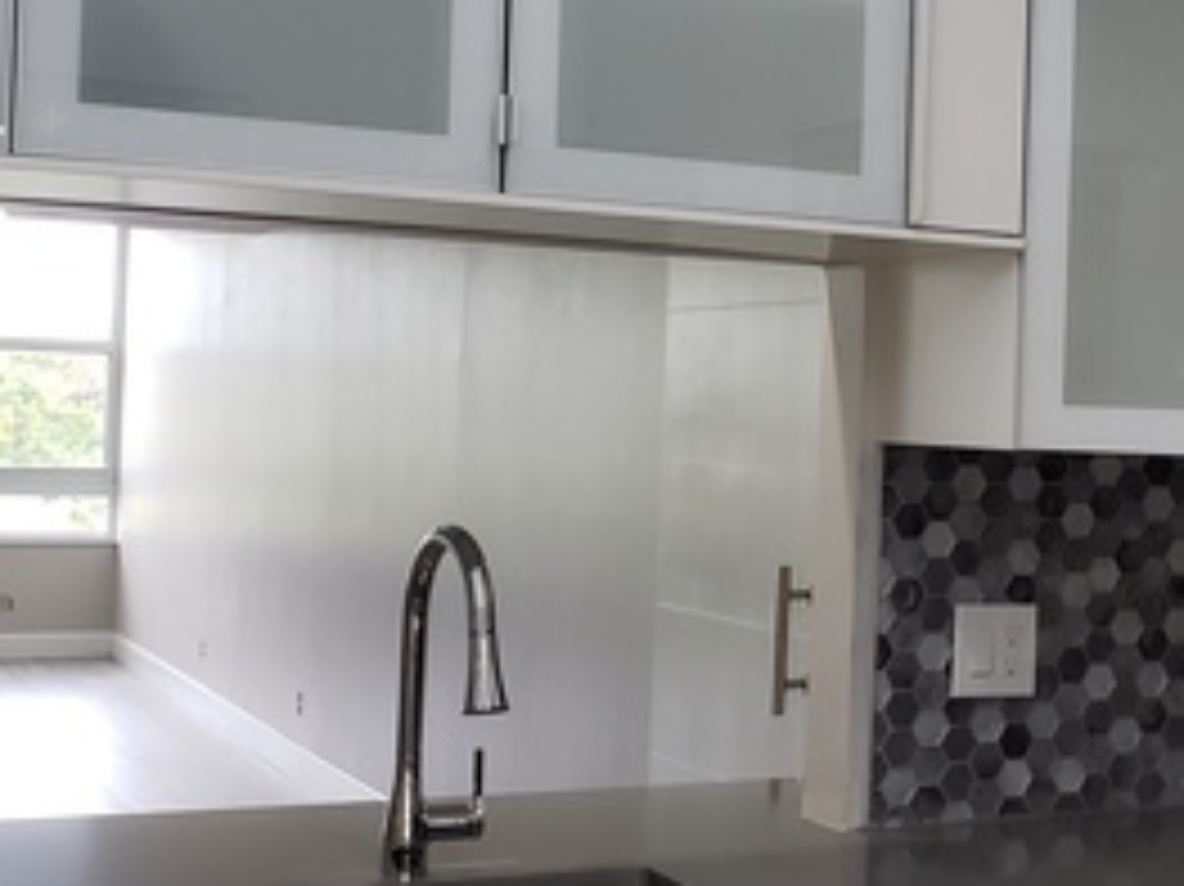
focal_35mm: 66
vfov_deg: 22.2
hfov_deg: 28.1
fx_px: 2256
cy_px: 396
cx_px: 1110
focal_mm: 4.3
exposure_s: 1/60
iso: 200
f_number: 2.4
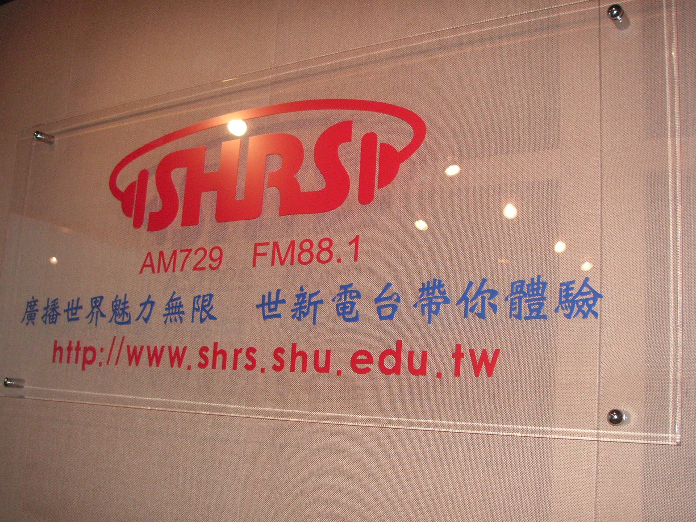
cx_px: 351
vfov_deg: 36.8
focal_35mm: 39
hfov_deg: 47.9
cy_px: 267
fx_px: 784
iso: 160
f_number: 3.3
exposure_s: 1/45
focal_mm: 6.3
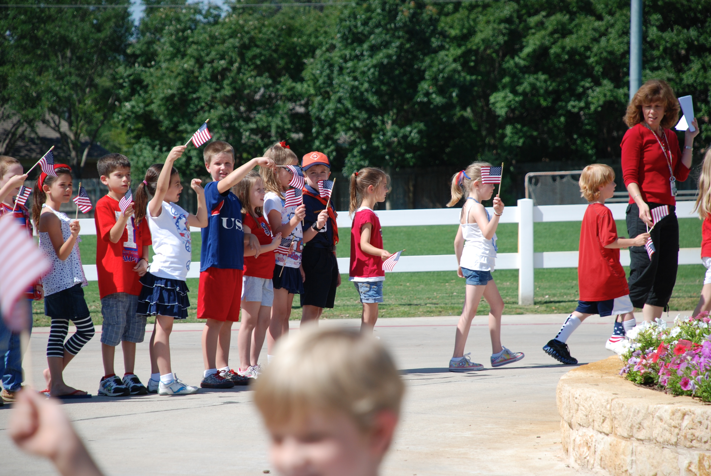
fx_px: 3708
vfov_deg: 7.3
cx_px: 356
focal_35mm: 188
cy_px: 238
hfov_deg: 11.0
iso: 180
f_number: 5.6
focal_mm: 125
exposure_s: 1/500
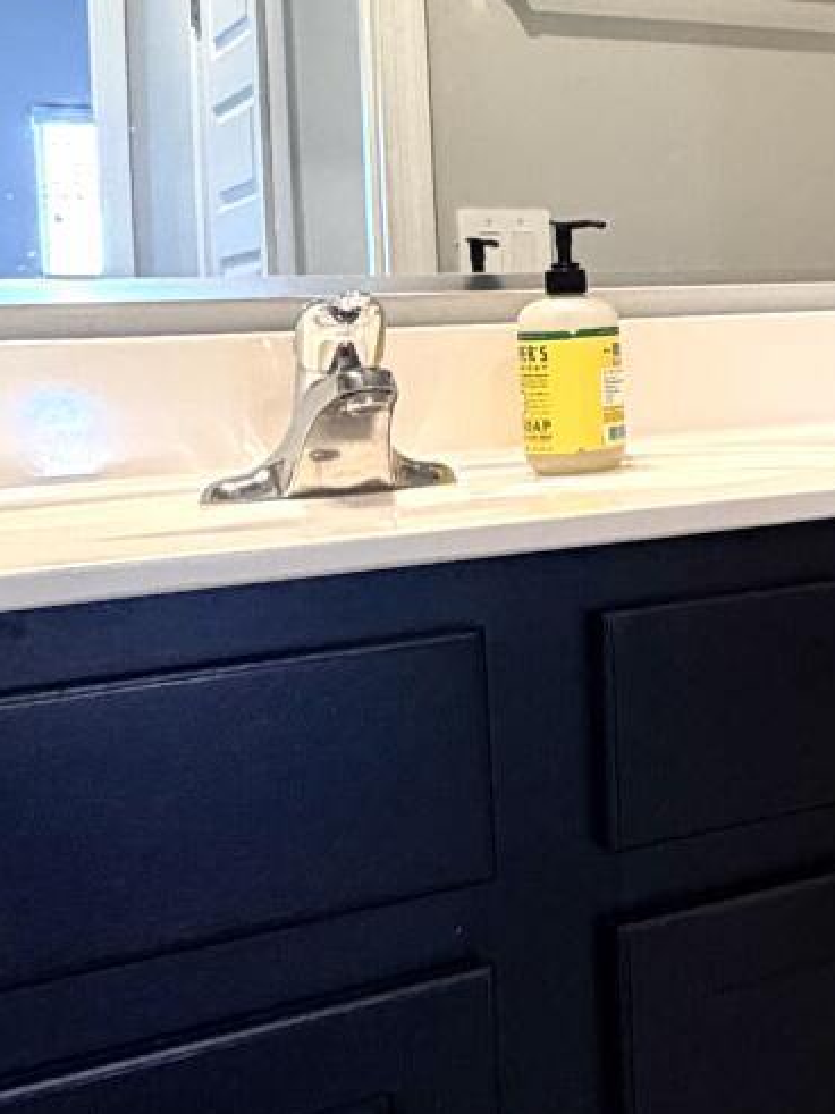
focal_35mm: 57
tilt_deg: -0.4
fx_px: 1834
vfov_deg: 33.3
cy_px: 327
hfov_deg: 20.2
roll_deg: +2.3
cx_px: 1409
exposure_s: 1/60
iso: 320
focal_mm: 2.22
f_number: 2.2
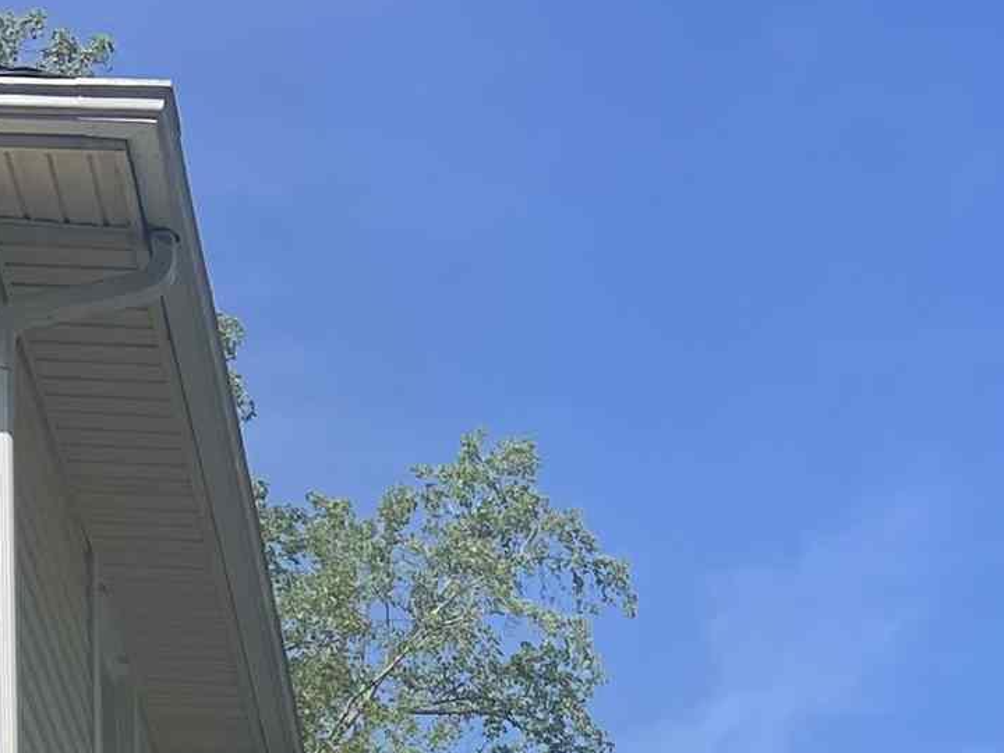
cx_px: 1040
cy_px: 1467
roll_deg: +3.8
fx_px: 3219
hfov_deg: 17.3
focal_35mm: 111
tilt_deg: +9.2
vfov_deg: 12.0
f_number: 1.5
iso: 50
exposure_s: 1/4274
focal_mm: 5.7
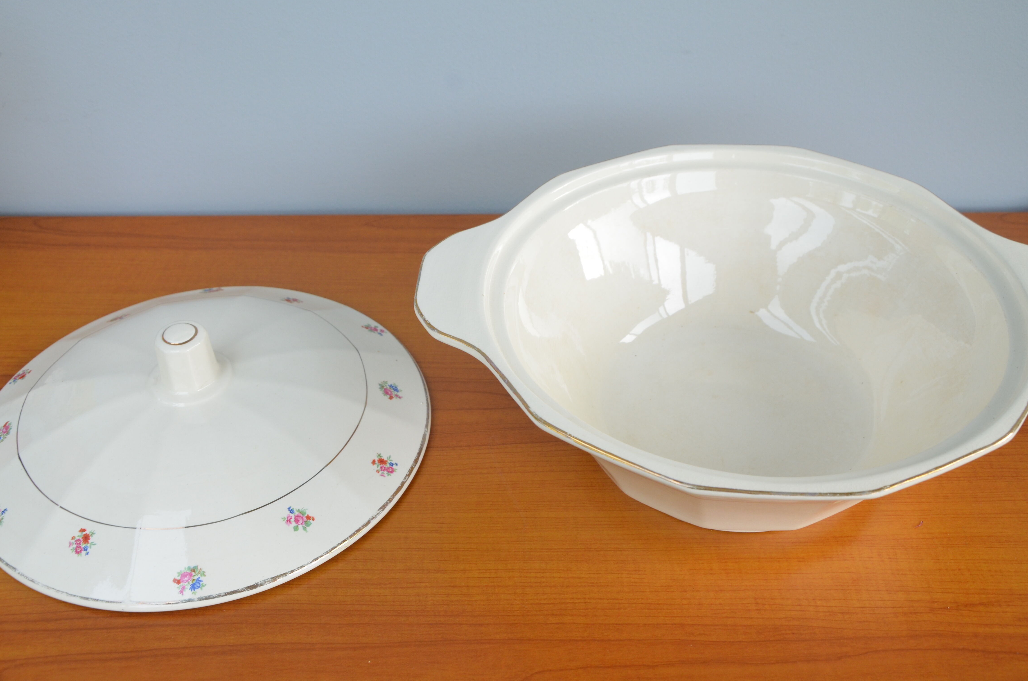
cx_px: 519
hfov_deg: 46.5
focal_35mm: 42
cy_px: 341
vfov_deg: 31.8
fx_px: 1197
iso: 400
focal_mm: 26
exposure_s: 1/60
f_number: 7.1
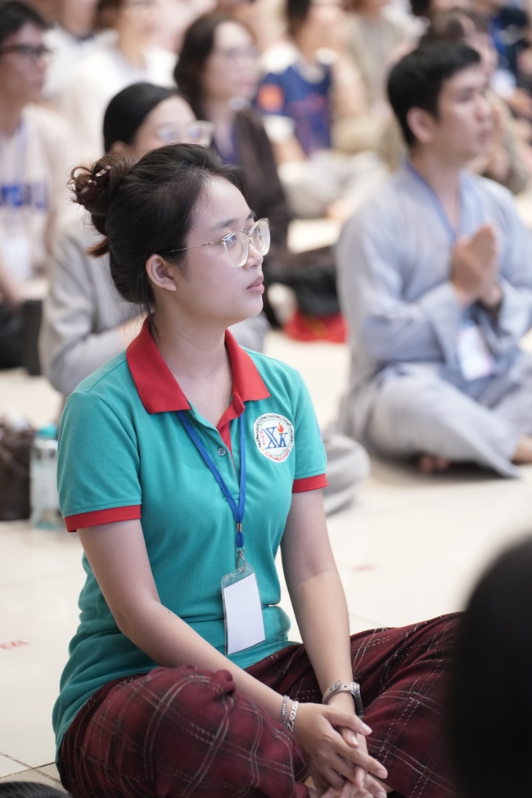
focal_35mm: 113
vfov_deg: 18.1
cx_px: 266
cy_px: 399
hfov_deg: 12.1
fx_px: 2505
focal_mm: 113
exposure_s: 1/160
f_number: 2.8
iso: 4000
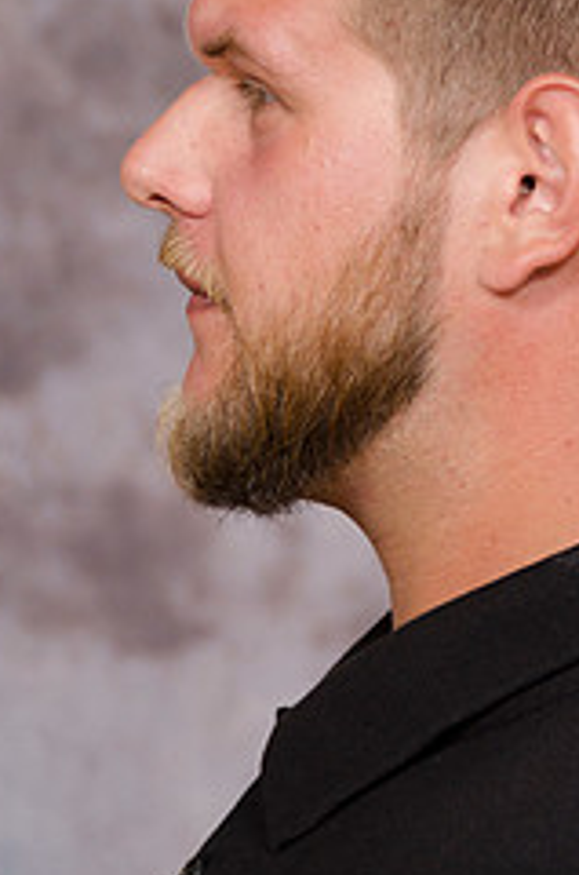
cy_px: 259
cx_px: 488
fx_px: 9183
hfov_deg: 3.6
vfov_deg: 5.4
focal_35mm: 379
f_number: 5.6
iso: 200
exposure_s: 1/125
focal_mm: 135
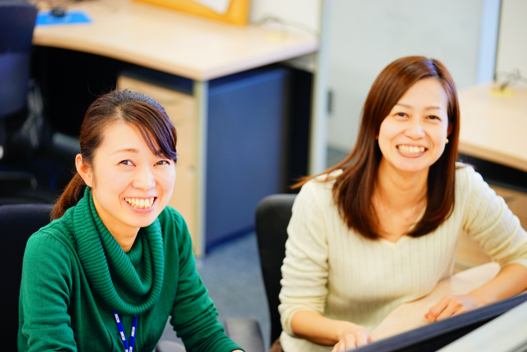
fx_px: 1318
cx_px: 264
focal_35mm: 90
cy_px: 176
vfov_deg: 15.2
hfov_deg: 22.6
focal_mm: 90
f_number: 2.8
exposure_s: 1/100
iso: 500
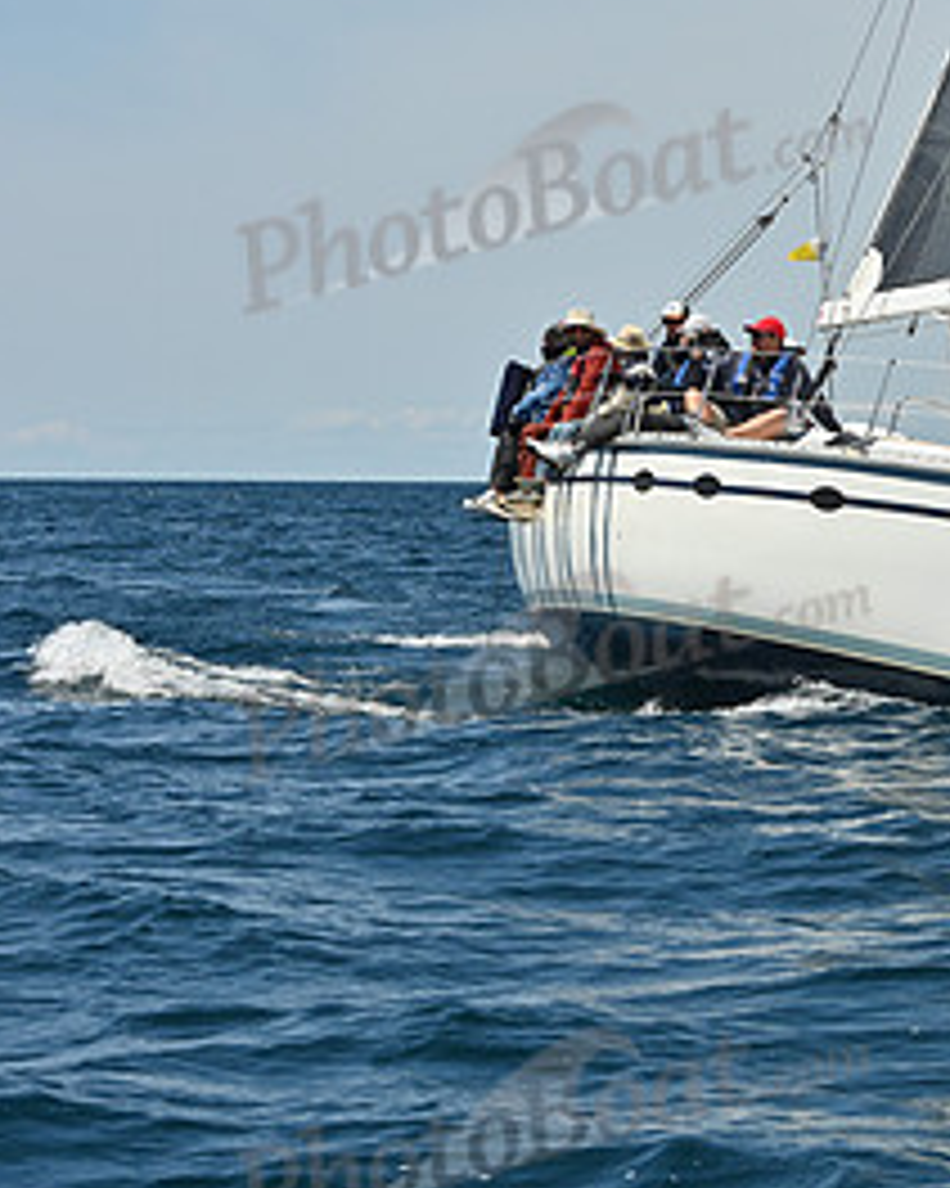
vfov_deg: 12.0
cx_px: 1108
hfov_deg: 9.5
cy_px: 367
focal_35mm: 161
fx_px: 5662
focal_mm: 78
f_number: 11
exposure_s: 1/1000
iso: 320
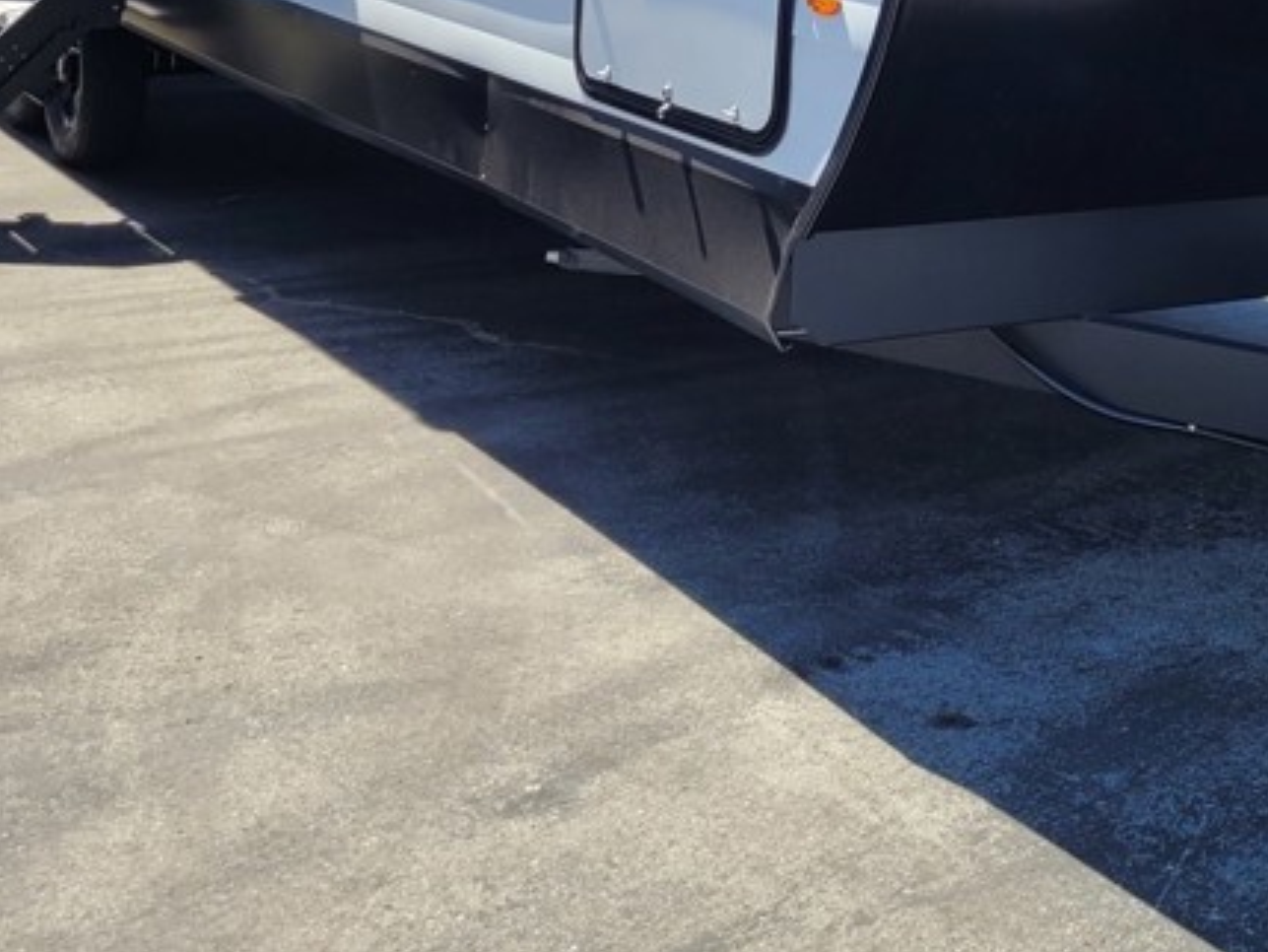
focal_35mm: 62
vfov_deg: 22.5
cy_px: -56
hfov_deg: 30.7
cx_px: 943
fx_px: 2272
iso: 40
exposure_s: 1/1276
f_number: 1.8
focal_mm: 5.4
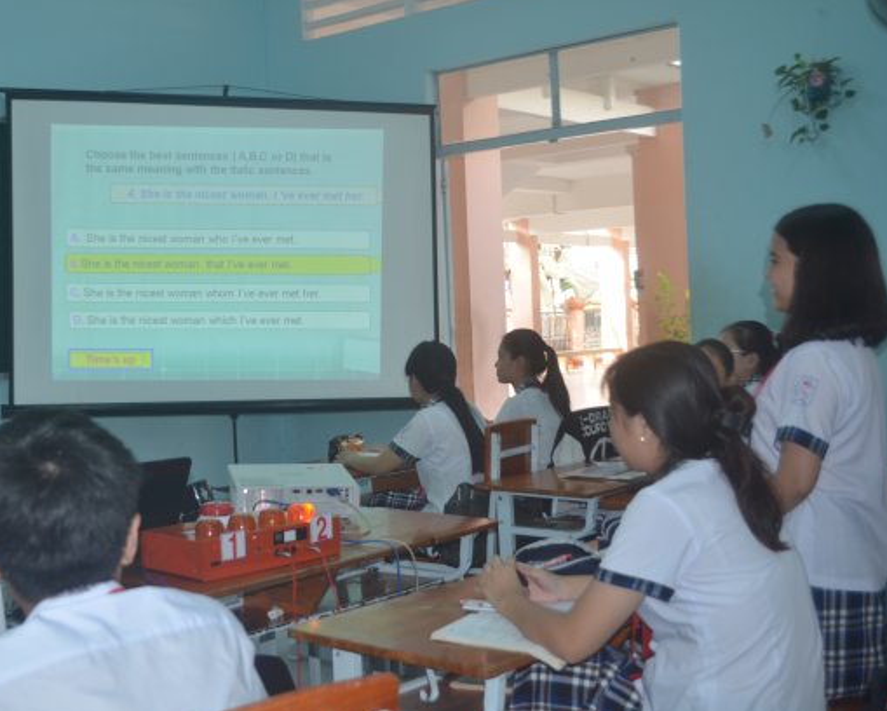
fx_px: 1156
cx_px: 315
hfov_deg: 41.6
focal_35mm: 44
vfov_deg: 34.2
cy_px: 338
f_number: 4
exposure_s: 1/125
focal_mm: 24
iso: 320
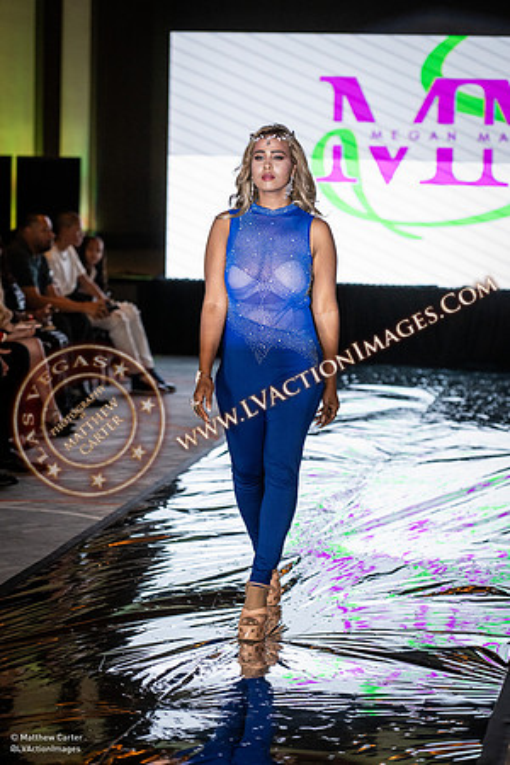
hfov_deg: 14.4
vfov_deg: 21.5
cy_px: 382
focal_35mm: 95
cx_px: 255
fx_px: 2019
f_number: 2.8
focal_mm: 95
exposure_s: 1/800
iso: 2500
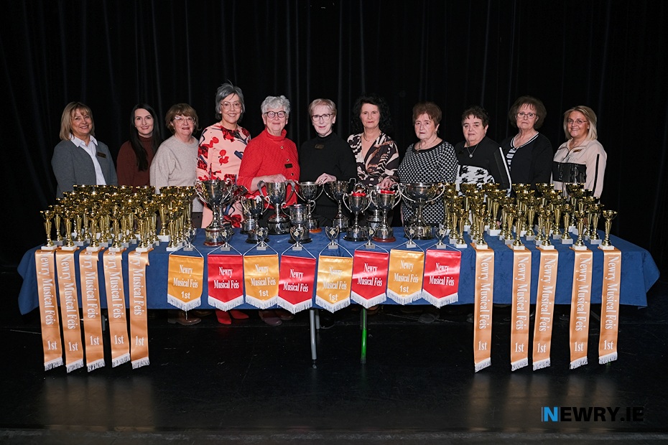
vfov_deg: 41.1
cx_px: 334
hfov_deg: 58.7
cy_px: 222
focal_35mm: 32
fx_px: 594
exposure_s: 1/125
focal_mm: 21.4
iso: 400
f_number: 4
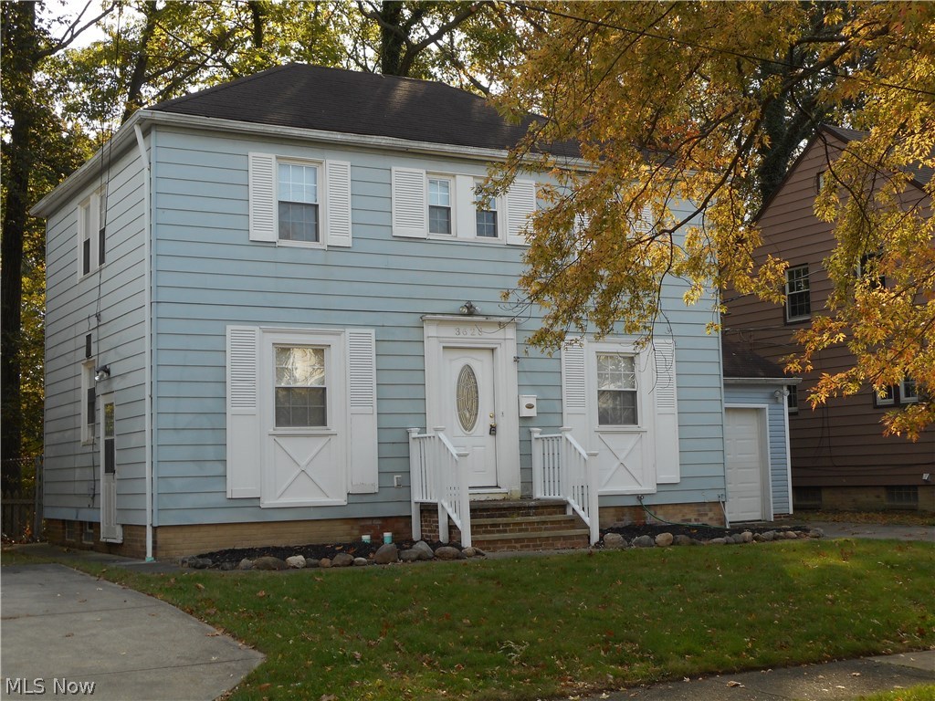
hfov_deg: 37.5
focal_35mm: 51
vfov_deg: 28.6
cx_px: 468
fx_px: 1378
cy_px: 350
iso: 80
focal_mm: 9.1
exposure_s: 1/160
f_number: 4.9
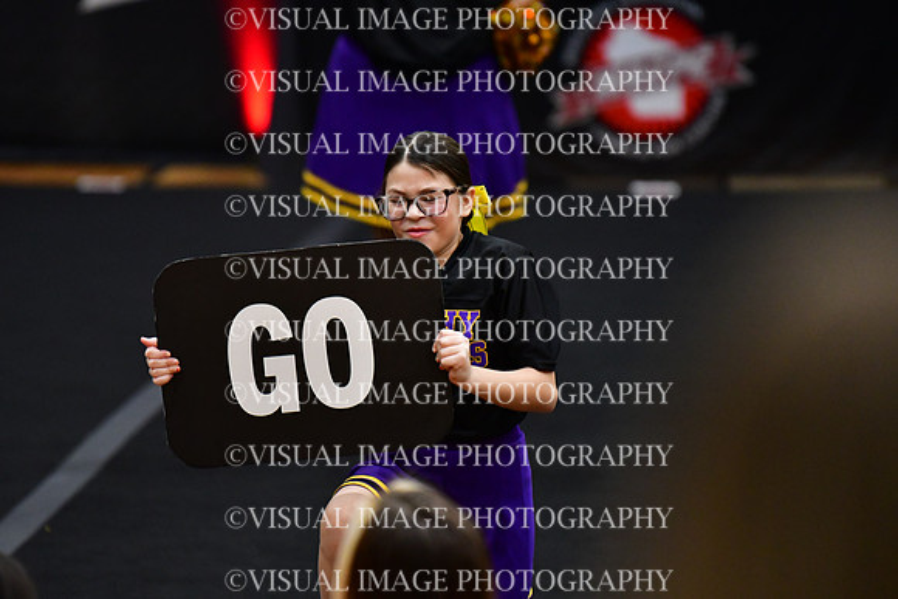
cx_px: 449
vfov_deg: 4.6
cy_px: 300
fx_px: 7485
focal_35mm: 300
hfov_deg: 6.9
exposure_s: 1/800
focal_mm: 200
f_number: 2.8
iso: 4000
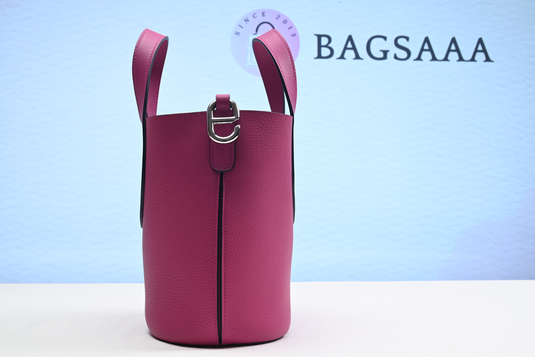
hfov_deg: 45.4
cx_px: 268
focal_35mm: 43
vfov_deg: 31.2
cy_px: 178
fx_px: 639
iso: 100
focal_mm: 43
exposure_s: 1/2
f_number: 16
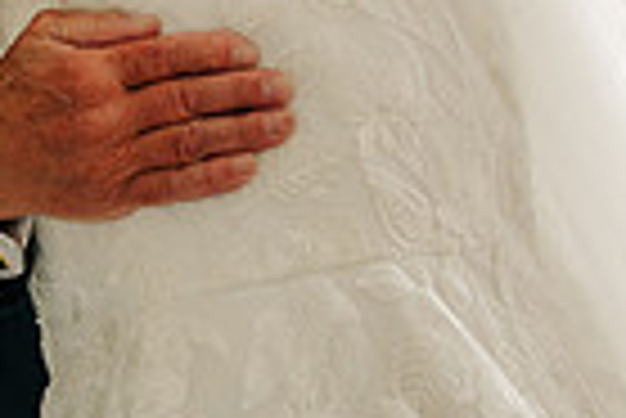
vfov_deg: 9.1
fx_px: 2541
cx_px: 149
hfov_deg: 14.0
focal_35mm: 146
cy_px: -303
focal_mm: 35
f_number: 2.2
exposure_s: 1/125
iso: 200
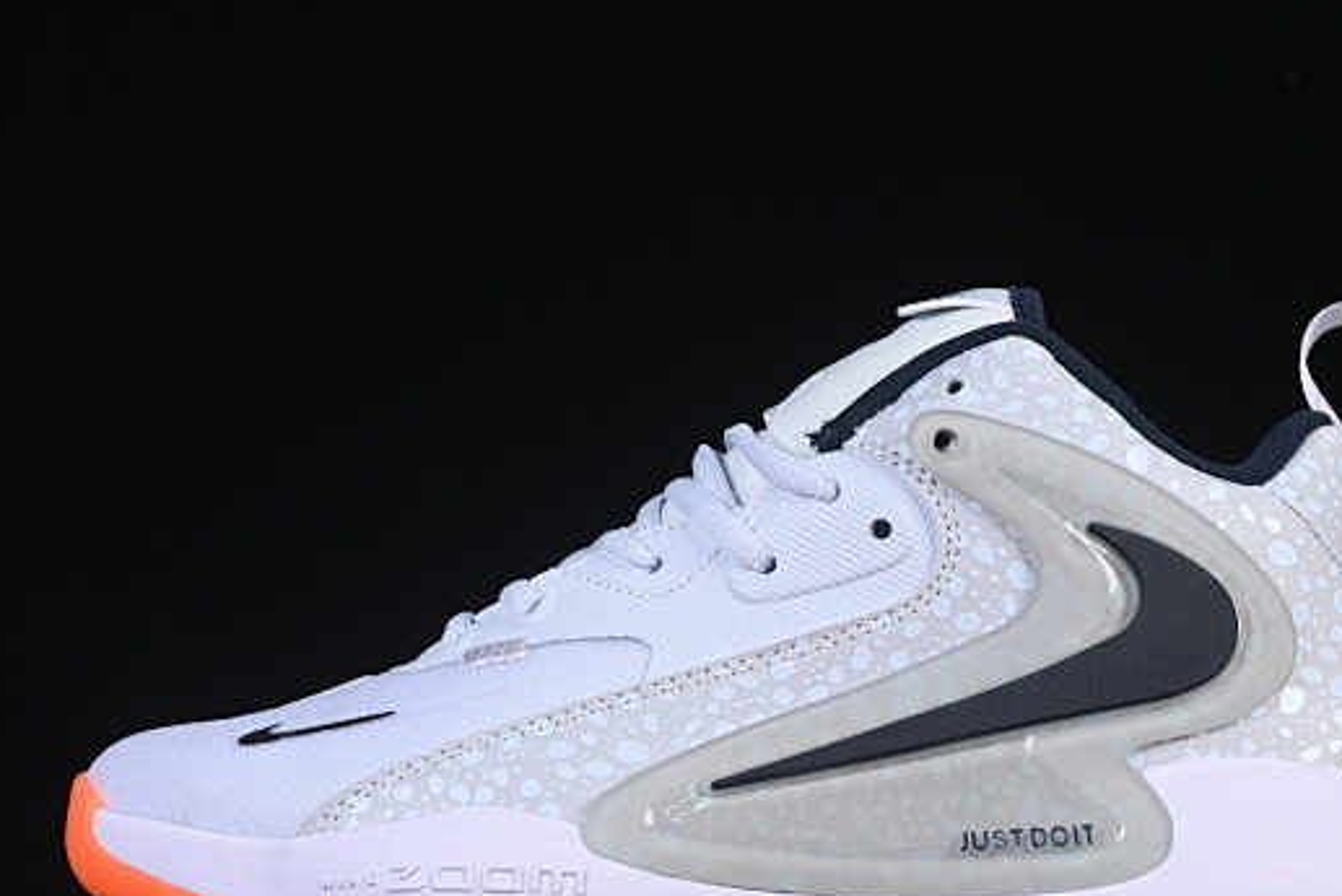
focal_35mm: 116
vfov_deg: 11.8
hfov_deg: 17.6
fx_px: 4325
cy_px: 557
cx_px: 794
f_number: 8
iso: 160
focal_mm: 50
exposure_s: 1/80
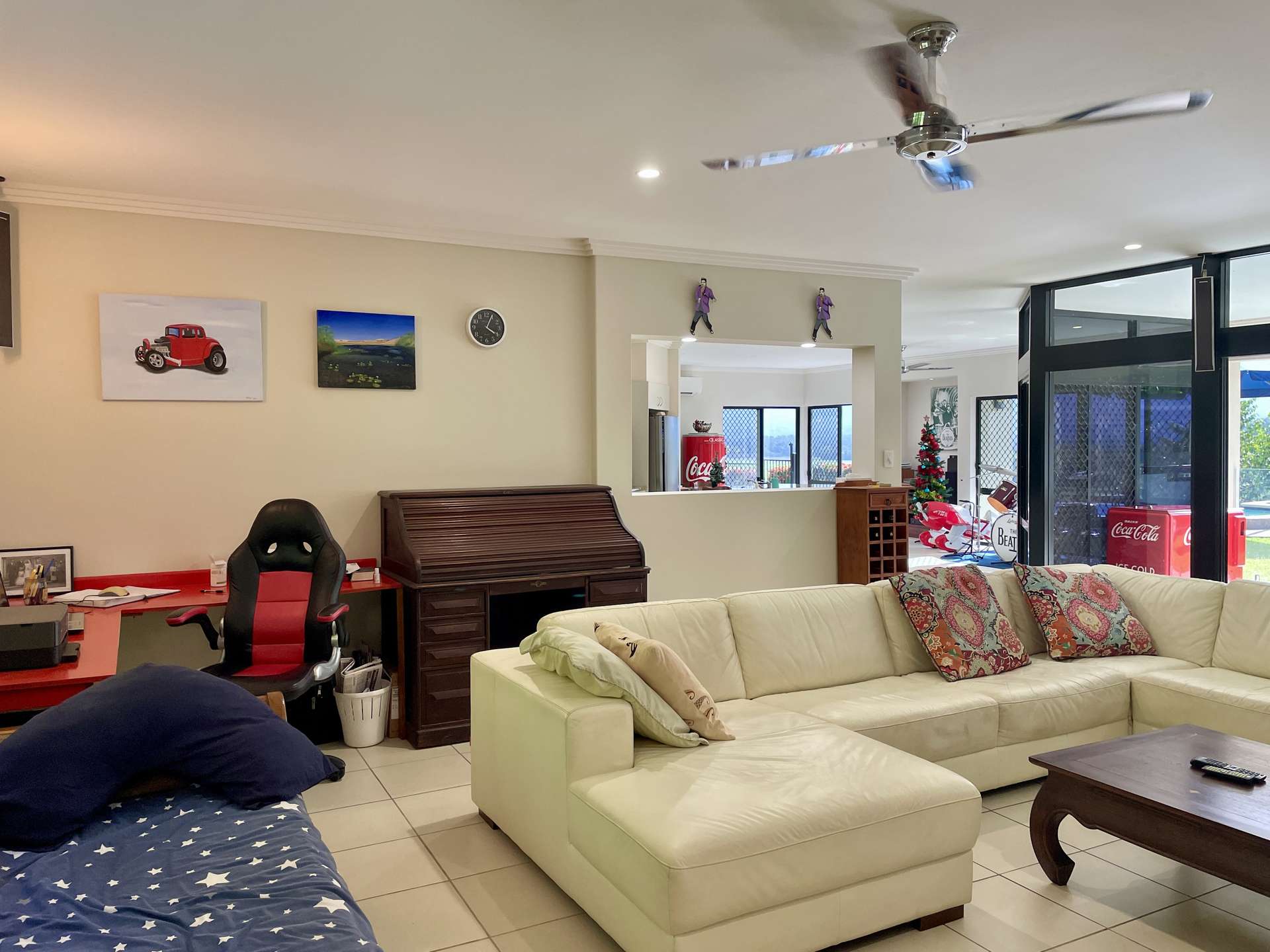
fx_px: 954
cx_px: 635
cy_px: 476
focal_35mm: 26
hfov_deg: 67.3
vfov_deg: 53.1
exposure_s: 1/100
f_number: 1.6
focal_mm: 4.2
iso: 125
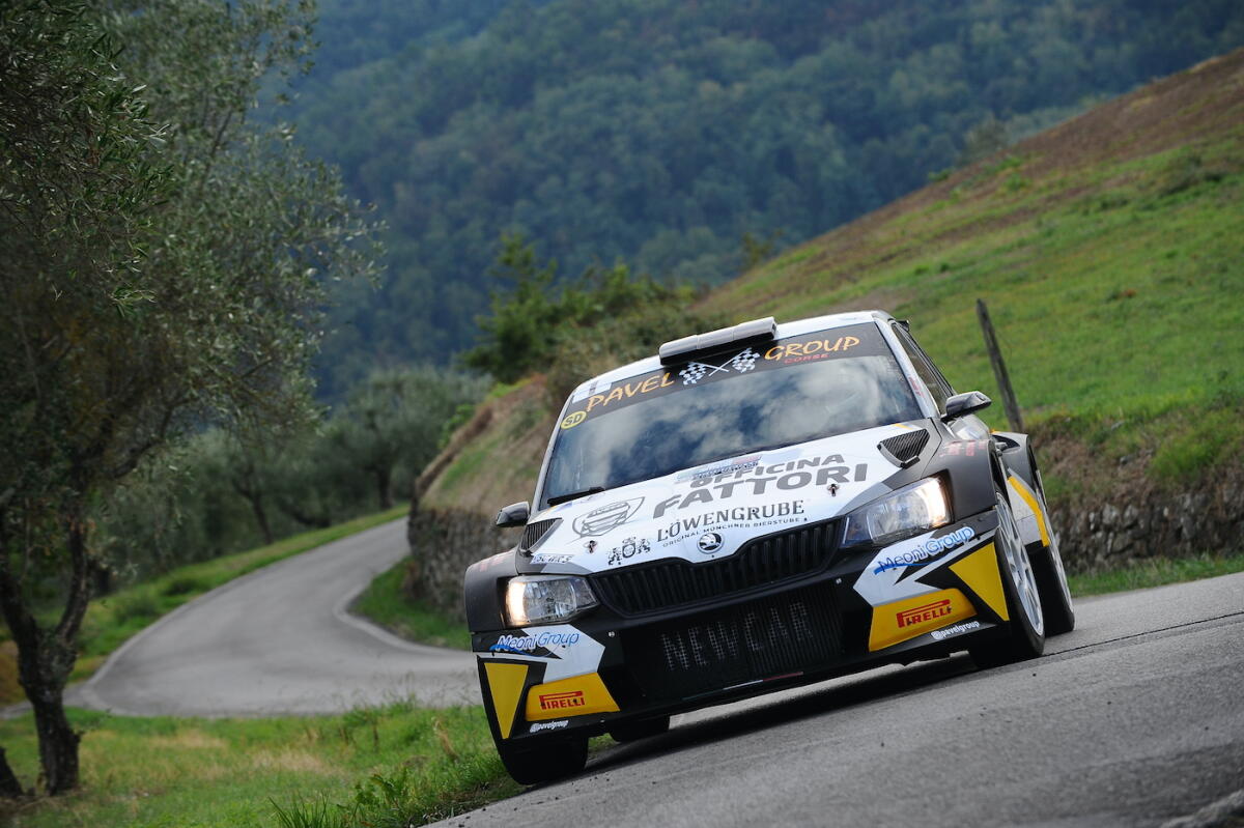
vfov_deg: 9.8
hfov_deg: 14.7
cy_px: 414
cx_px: 622
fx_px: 4836
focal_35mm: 140
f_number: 4.5
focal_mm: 140
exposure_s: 1/800
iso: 640
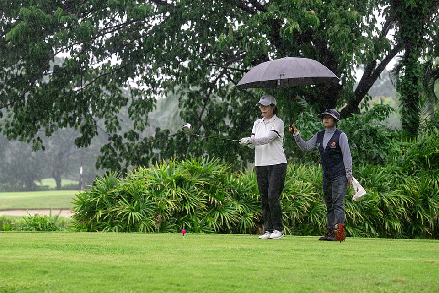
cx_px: 220
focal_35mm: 140
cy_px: 146
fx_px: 1707
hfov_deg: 14.7
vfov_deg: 9.8
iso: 1600
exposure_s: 1/640
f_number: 5.6
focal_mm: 140
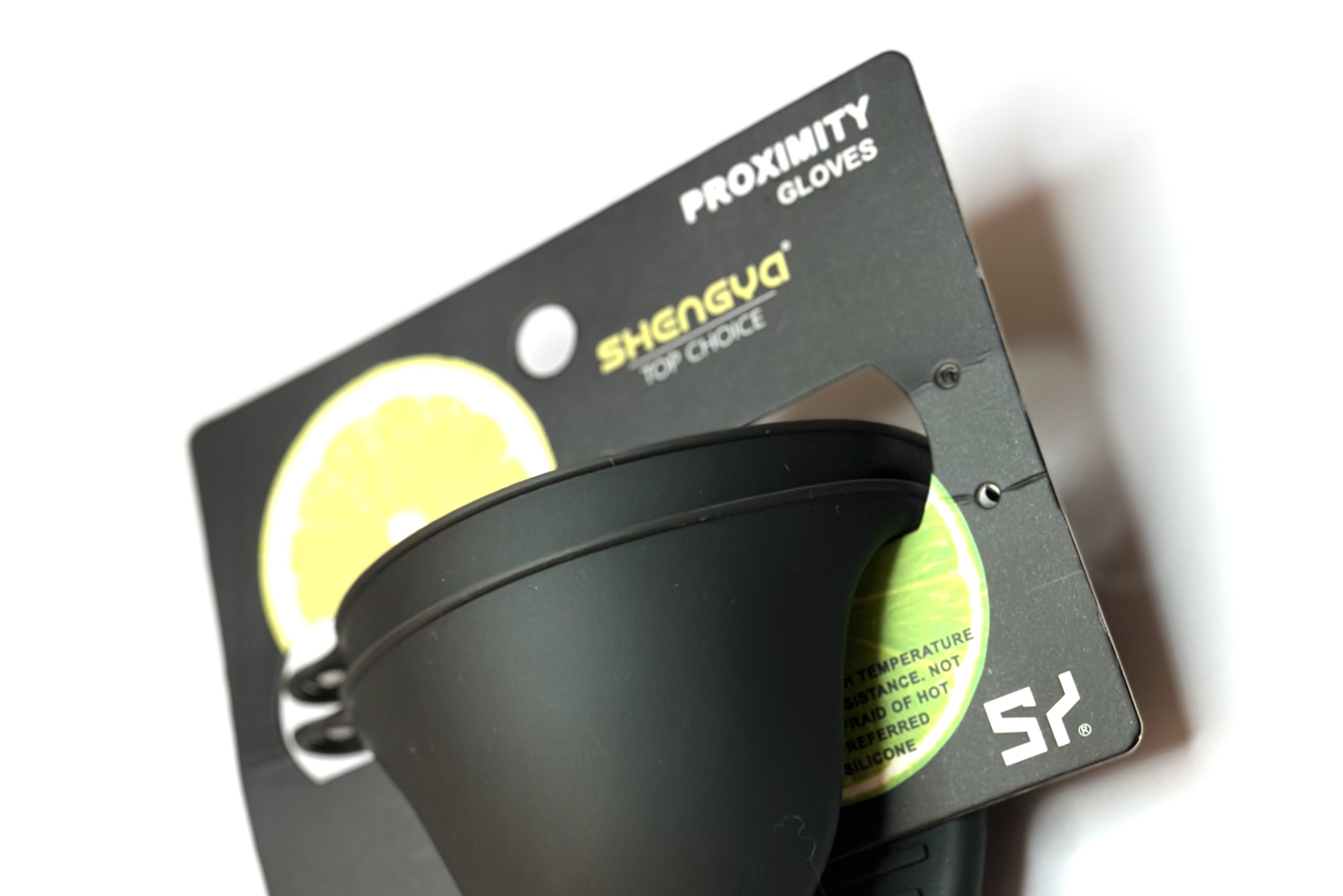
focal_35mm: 67
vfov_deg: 20.2
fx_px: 2499
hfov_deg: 30.1
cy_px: 647
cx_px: 676
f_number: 1.78
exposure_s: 1/100
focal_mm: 6.86
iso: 125
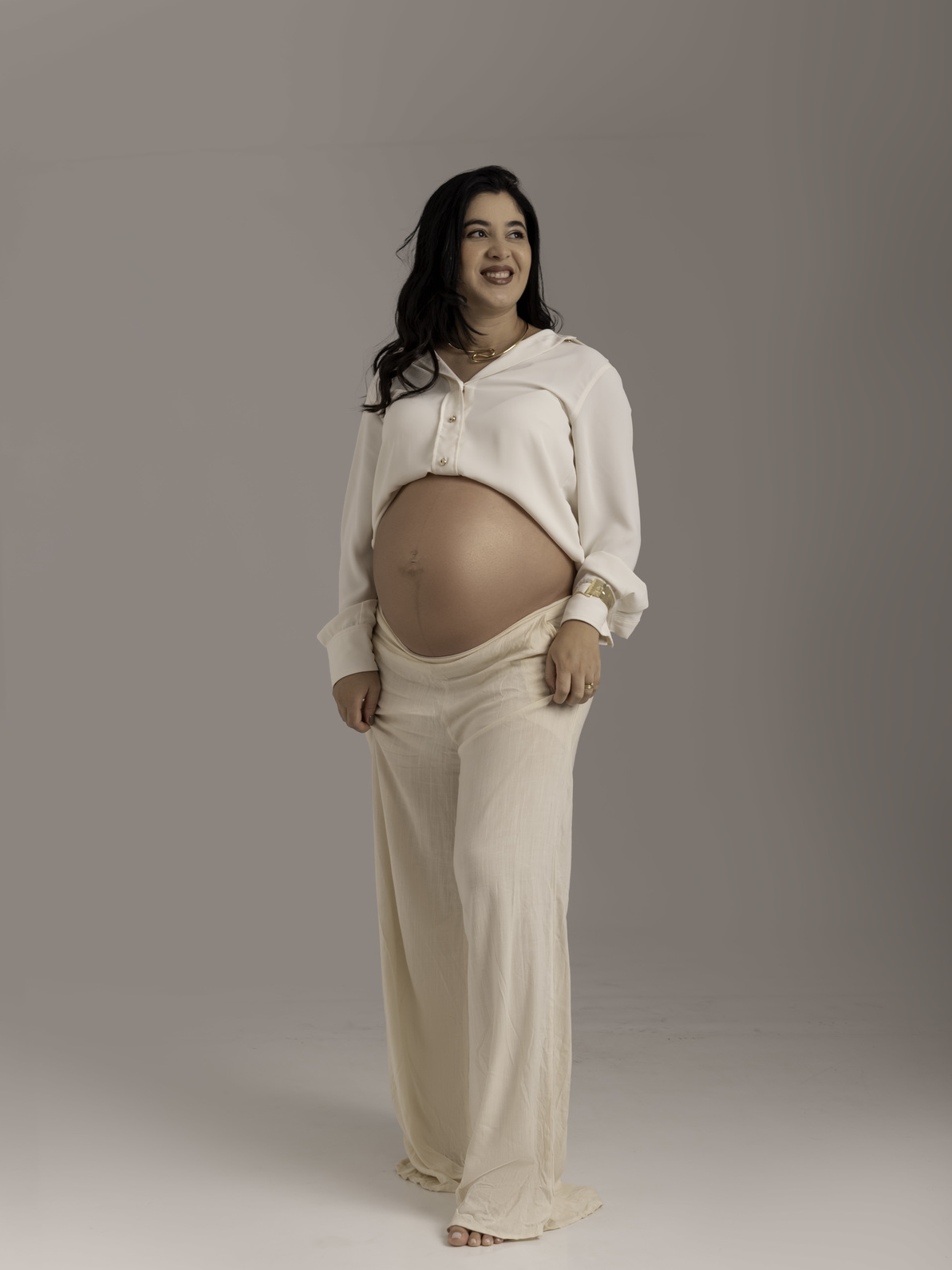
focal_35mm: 50
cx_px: 475
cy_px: 645
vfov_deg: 38.2
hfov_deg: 29.1
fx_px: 1834
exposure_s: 1/160
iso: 160
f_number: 11
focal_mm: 46
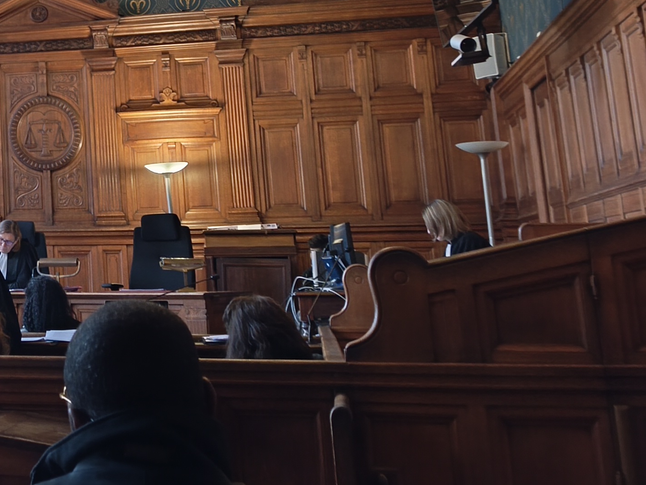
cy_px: -9
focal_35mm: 66
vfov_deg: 21.4
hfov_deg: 26.1
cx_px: -134
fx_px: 1231
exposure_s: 1/25
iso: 1250
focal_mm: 6.06
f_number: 1.7
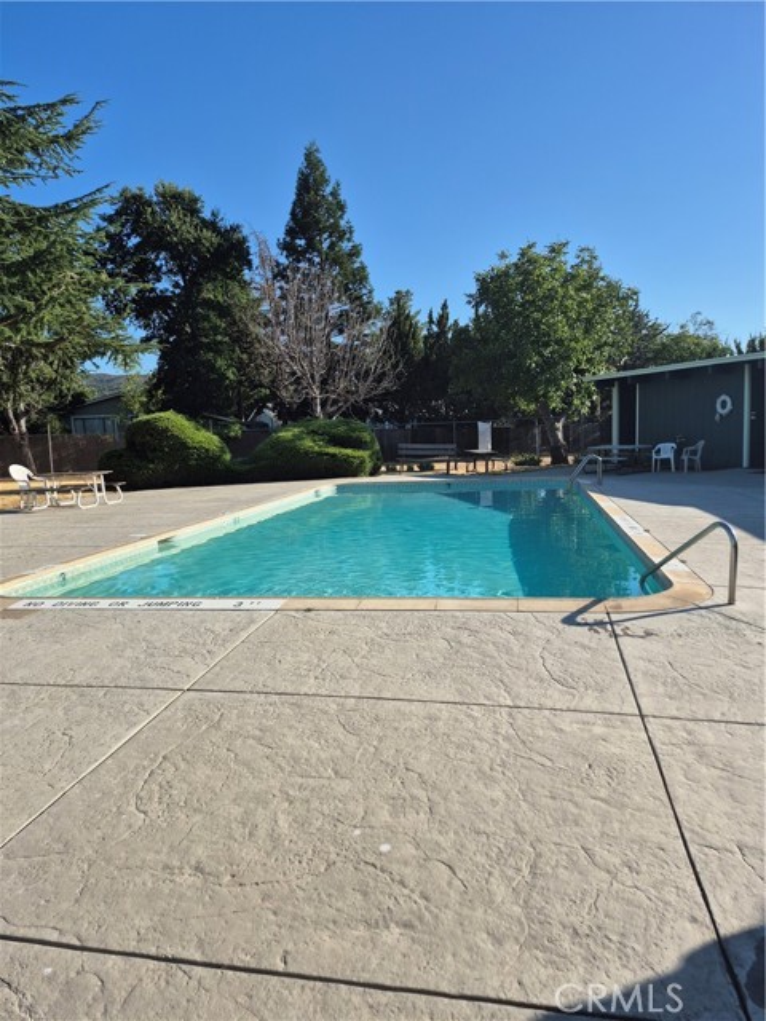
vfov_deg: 73.9
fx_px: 679
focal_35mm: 23
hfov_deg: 58.9
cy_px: 510
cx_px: 383
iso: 25
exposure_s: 1/1740
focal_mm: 5.4
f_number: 1.8
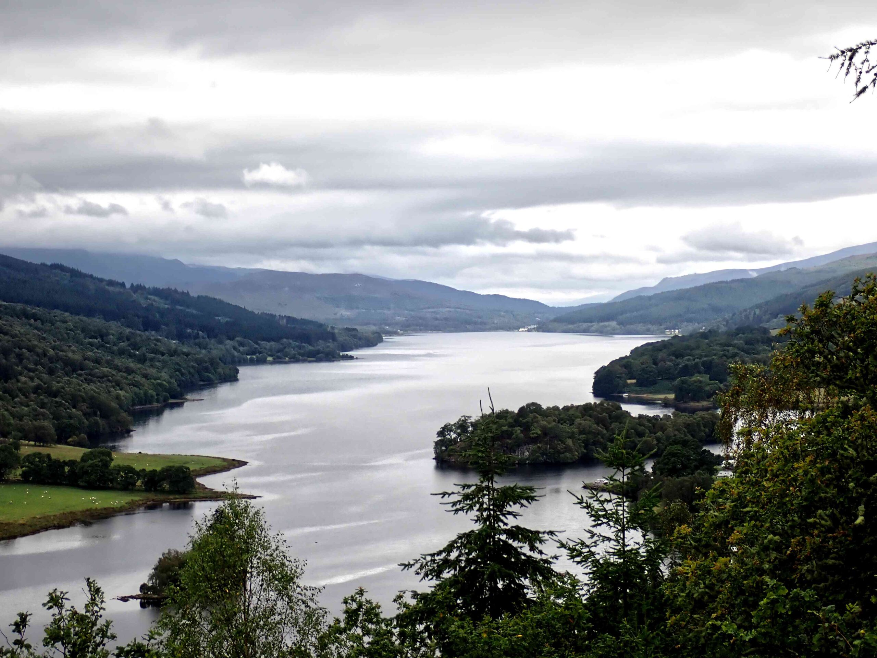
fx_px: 2077
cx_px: 438
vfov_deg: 18.0
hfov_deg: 23.8
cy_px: 329
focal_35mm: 82
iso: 100
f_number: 4.3
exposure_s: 1/200
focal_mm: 14.6
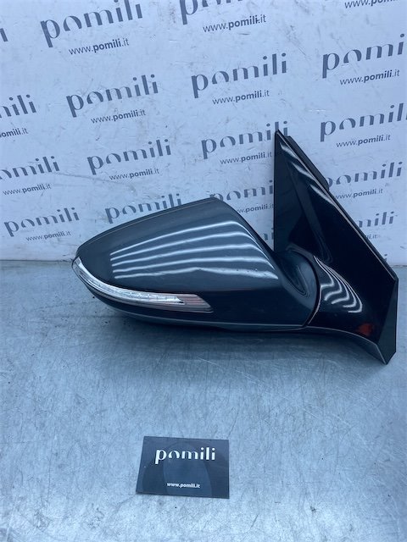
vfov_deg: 67.3
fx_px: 408
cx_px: 204
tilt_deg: -40.2
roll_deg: -2.2
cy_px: 271
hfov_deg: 53.1
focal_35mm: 26
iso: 32
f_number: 1.8
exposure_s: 1/833
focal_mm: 4.25
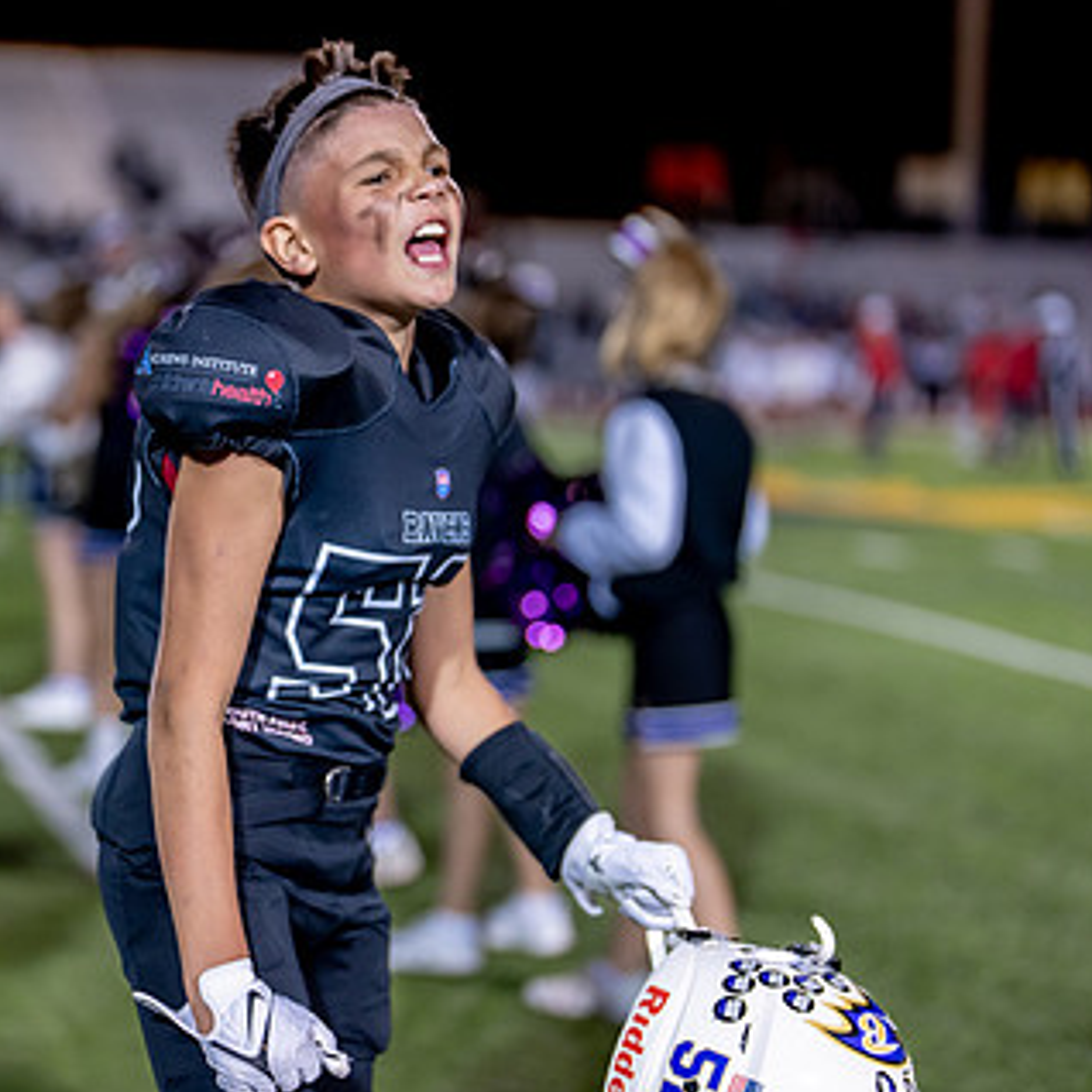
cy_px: 498
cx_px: 268
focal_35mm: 83
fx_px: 2962
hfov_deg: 20.7
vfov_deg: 20.9
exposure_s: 1/1000
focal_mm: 50
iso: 500
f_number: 1.2
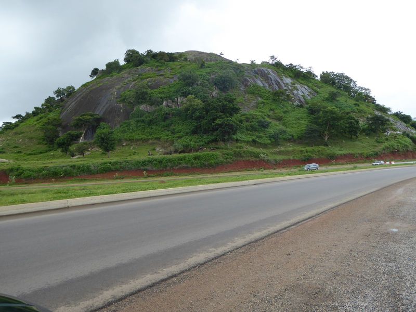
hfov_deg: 61.7
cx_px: 208
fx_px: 349
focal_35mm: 29
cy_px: 156
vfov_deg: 48.2
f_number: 3.5
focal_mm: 5
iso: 80
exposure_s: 1/100
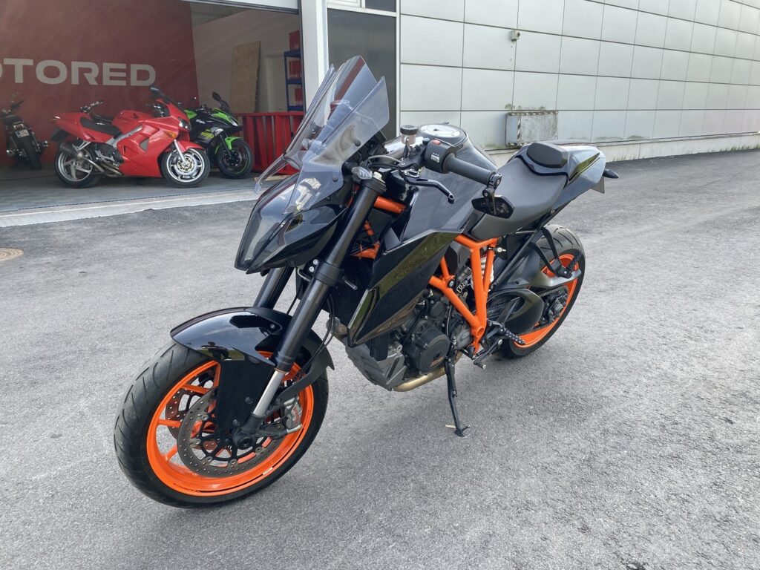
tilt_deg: -16.3
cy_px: 285
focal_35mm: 26
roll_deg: -0.1
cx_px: 380
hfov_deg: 67.3
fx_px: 571
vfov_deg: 53.1
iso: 32
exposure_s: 1/232
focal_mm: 4.25
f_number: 1.8
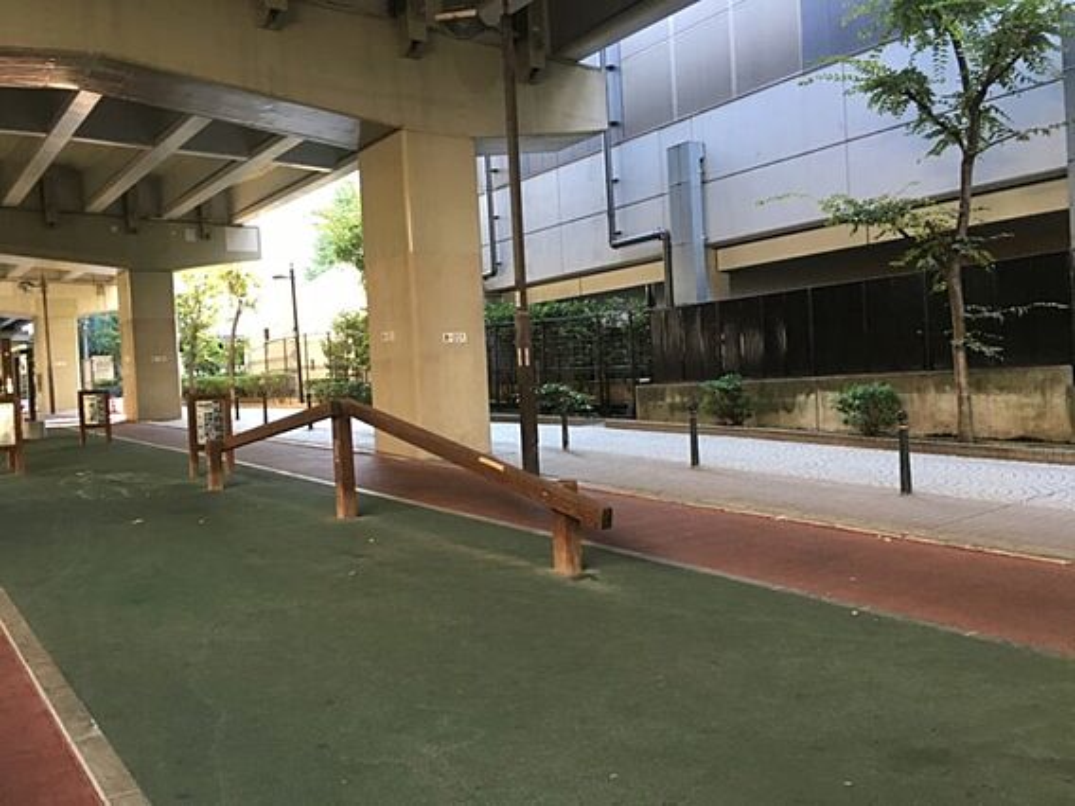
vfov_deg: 48.2
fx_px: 901
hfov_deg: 61.7
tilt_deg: -1.1
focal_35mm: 29
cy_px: 403
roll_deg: +3.5
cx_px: 538
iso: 40
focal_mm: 4.15
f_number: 2.2
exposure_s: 1/30
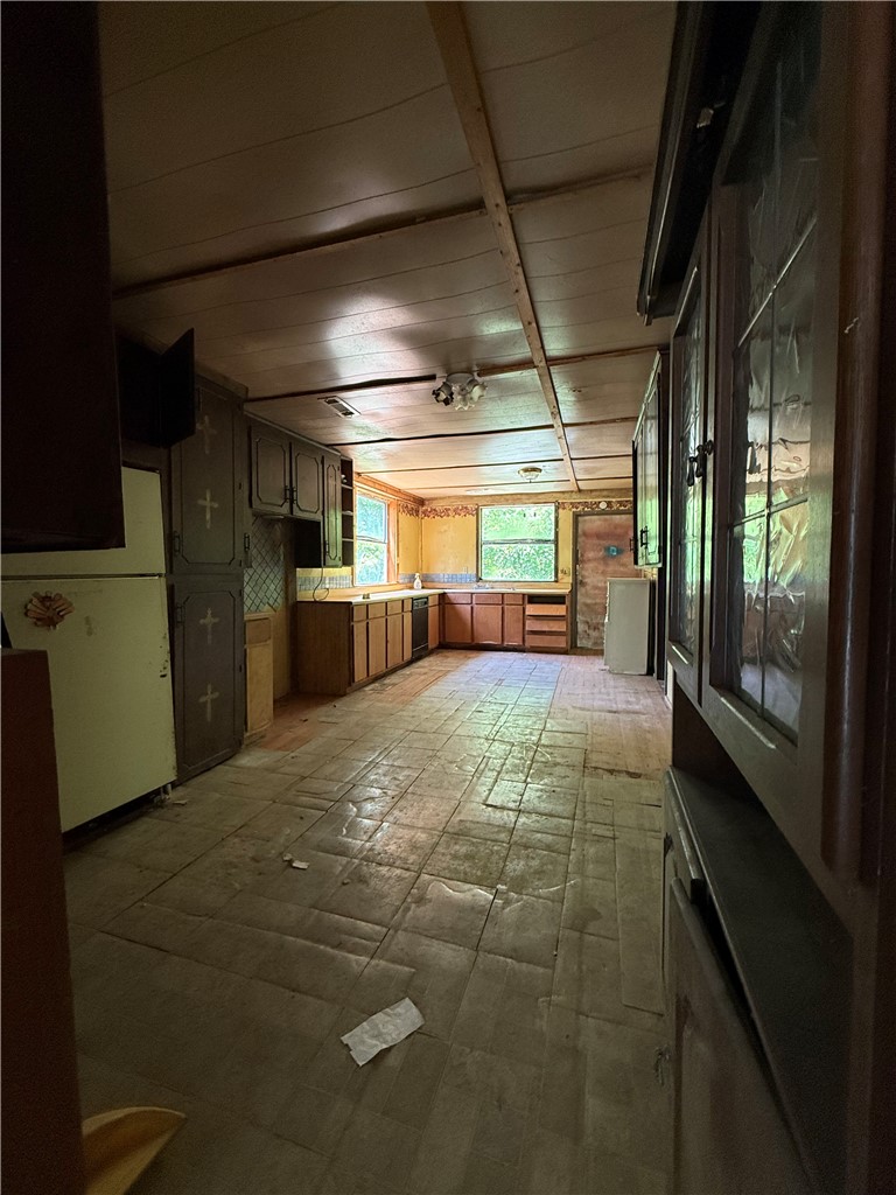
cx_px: 448
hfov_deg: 85.7
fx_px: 483
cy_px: 598
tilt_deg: -3.3
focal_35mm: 14
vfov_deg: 102.1
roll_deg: -0.1
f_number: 2.2
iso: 320
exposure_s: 1/99
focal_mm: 2.22
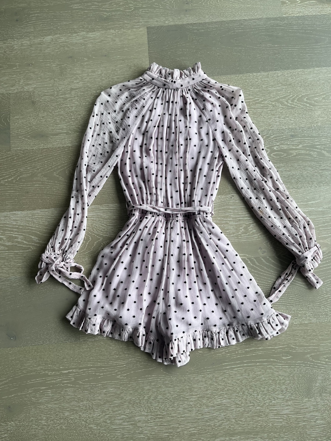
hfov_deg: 53.1
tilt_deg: -80.2
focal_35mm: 26
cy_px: 220
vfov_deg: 67.3
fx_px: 331
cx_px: 166
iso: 40
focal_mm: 5.1
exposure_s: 1/122
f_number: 1.6
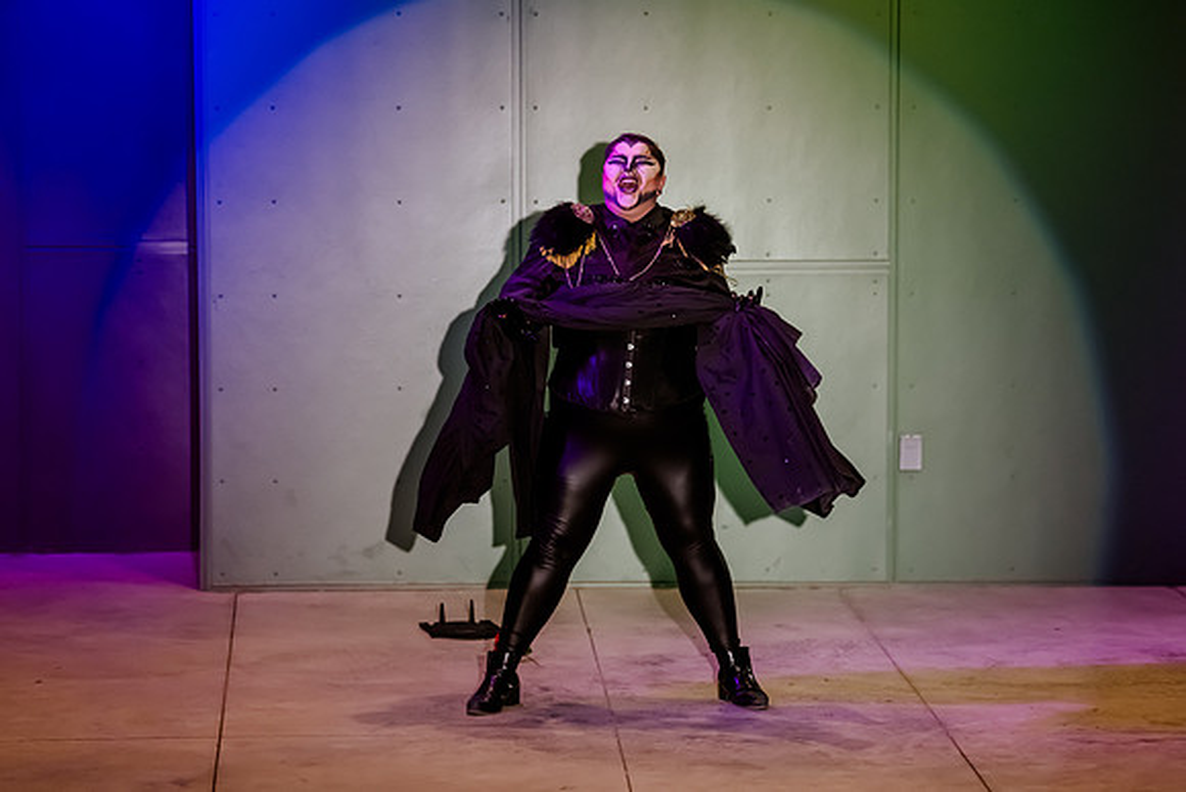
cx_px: 629
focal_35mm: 161
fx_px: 5300
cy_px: 376
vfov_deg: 8.5
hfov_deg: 12.8
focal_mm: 122
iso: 2500
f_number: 2.8
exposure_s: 1/500
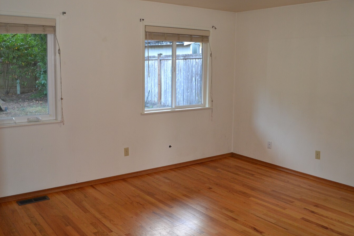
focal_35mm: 34
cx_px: 177
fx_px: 334
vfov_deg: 38.9
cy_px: 111
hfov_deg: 55.8
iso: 720
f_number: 3.5
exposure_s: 1/60
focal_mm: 18
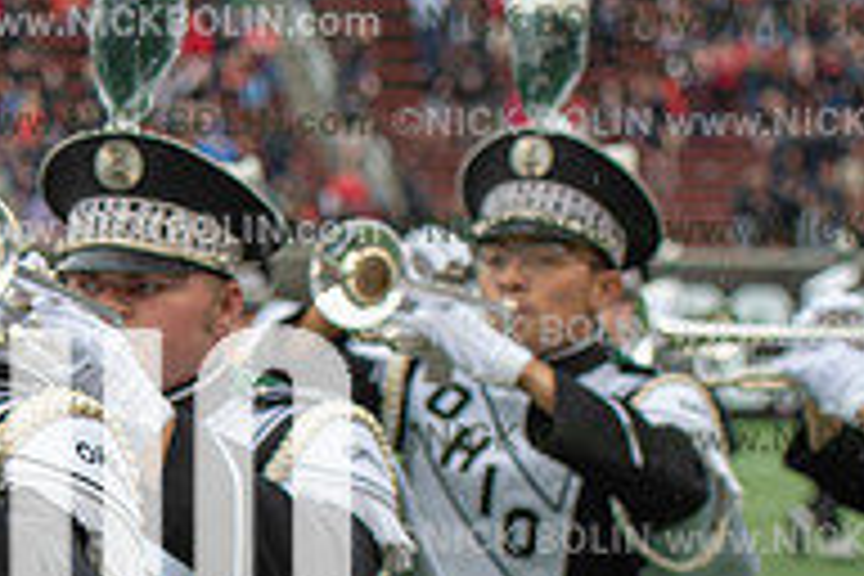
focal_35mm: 211
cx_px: 32
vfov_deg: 6.5
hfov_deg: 9.7
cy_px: 540
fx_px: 5064
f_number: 4
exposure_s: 1/500
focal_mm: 70
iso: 400
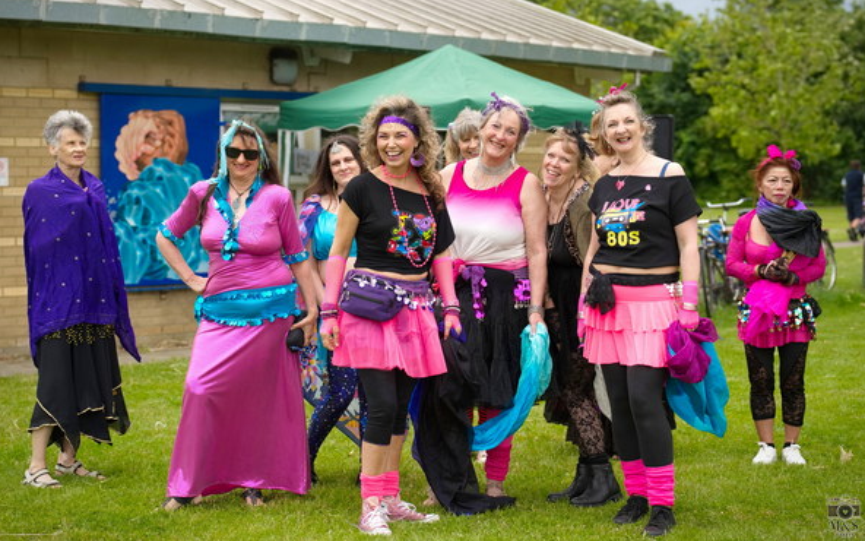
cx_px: 434
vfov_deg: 20.6
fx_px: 1485
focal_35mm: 63
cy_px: 254
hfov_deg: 32.5
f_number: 2.8
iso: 100
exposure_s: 1/400
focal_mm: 61
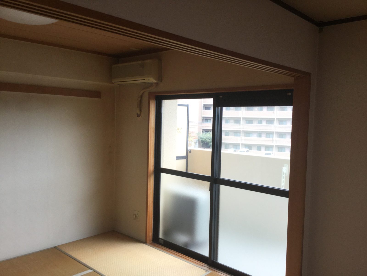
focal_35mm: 31
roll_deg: -1.5
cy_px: 138
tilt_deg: -4.5
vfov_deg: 45.4
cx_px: 184
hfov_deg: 58.4
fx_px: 329
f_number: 2.4
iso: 32
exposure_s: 1/60
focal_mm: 3.3
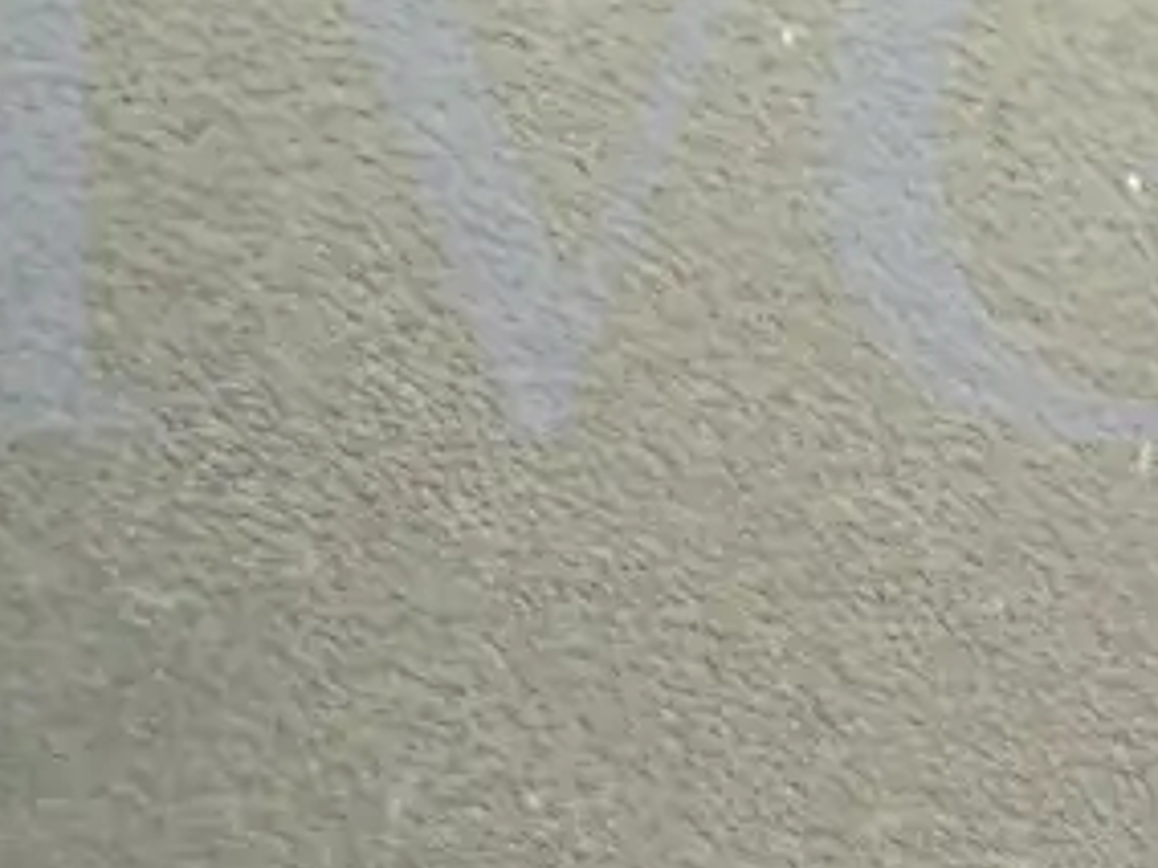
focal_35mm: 162
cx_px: 820
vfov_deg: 8.3
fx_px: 5419
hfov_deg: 12.2
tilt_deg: -69.1
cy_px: 2184
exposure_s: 1/99
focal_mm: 2.22
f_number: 2.2
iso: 320
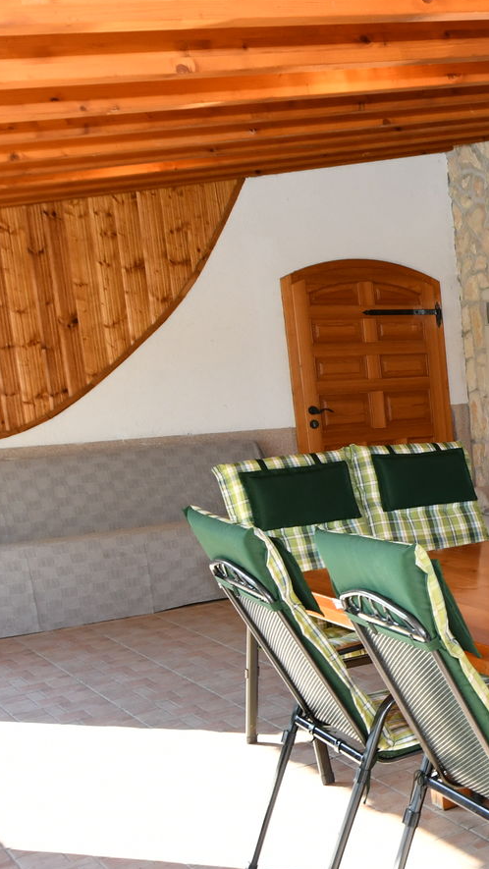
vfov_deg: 38.8
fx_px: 1221
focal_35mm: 53
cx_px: 909
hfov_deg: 17.7
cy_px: 556
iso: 500
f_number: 5.6
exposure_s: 1/125
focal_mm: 16
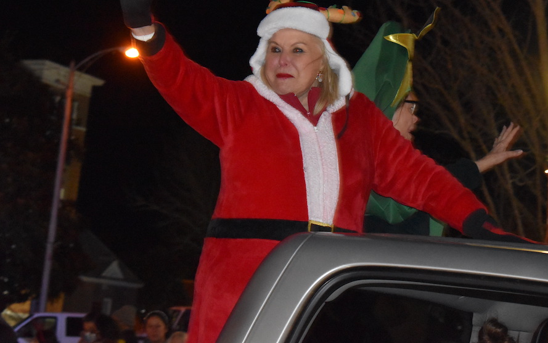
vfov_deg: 13.8
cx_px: 298
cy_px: 151
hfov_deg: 21.9
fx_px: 1413
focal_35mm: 95
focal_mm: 55
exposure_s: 1/60
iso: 6400
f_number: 5.6
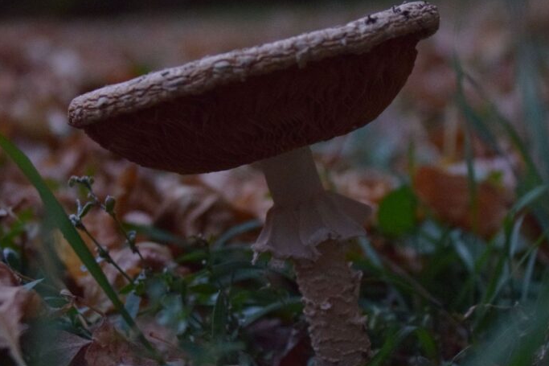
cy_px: 218
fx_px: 1509
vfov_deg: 13.8
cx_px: 281
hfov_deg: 20.6
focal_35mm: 99
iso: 2000
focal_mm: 44
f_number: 4.5
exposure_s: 1/20
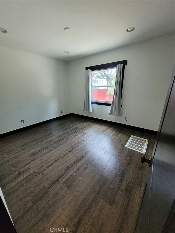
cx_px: 88
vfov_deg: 106.2
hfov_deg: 89.9
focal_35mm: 13
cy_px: 116
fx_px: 88
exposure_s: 1/60
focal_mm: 1.74
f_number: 2.2
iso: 250
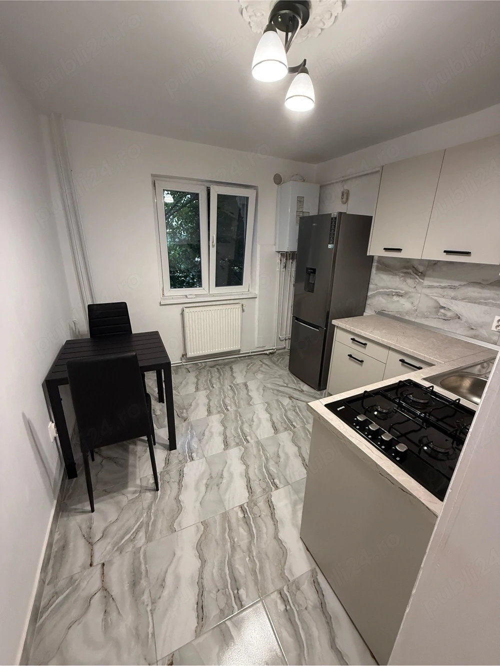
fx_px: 270
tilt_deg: -18.6
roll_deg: -2.1
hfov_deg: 85.7
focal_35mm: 14
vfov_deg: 102.1
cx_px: 250
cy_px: 333
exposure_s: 1/50
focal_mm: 2.22
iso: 250
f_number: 2.2
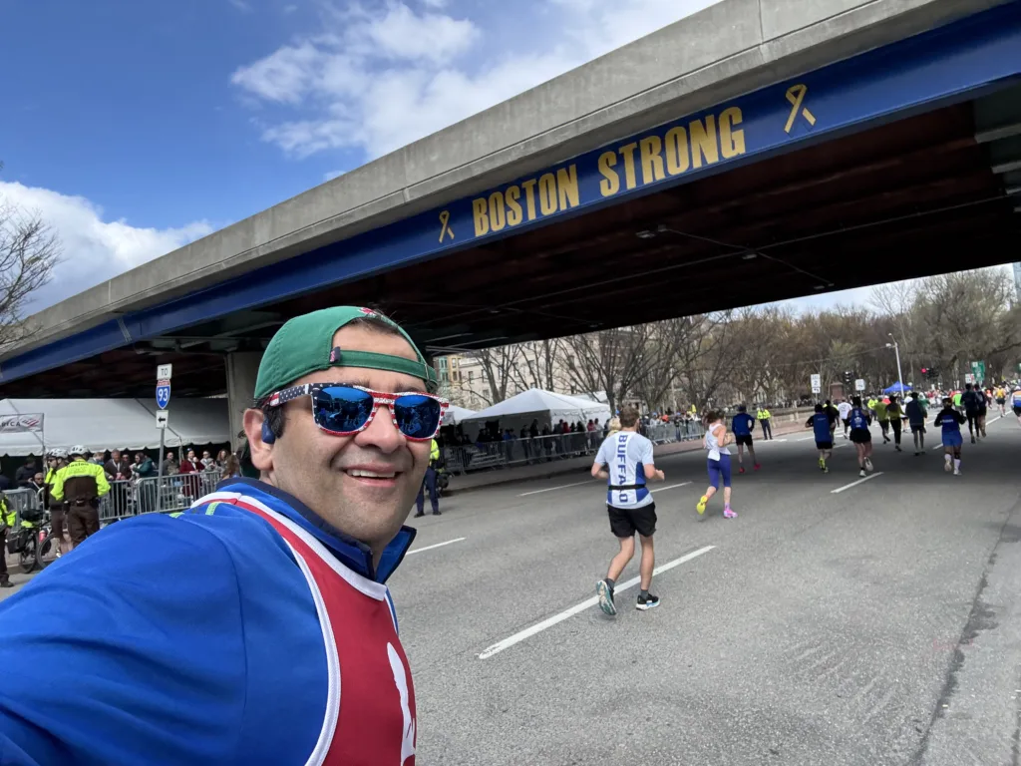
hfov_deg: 73.9
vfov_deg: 58.9
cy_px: 383
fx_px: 678
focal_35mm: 23
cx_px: 510
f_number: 1.9
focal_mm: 2.69
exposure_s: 1/535
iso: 25
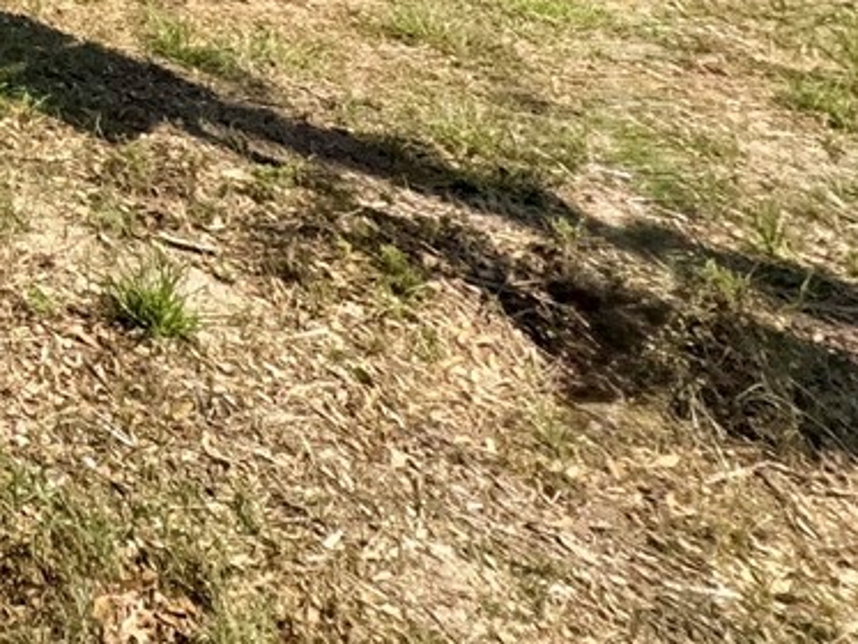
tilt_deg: +1.8
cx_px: -736
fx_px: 1488
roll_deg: -0.8
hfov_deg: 20.7
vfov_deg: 18.6
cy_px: -538
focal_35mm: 60
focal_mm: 2.22
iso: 50
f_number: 2.2
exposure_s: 1/1189
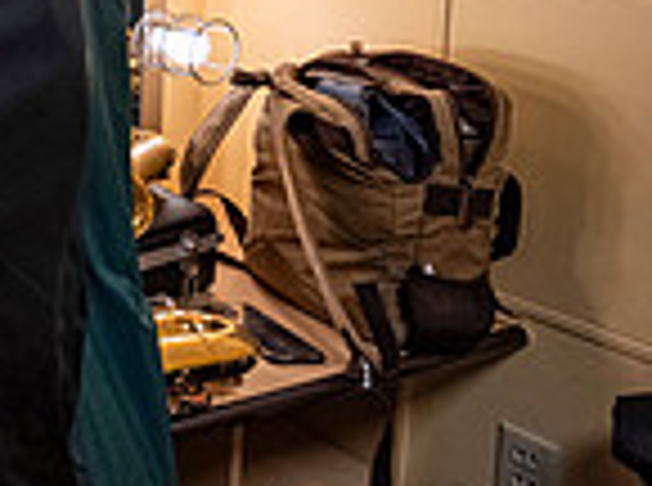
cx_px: -490
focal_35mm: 54
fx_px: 1015
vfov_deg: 24.9
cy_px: -56
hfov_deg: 22.6
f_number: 4
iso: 1250
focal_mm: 14
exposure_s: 1/160
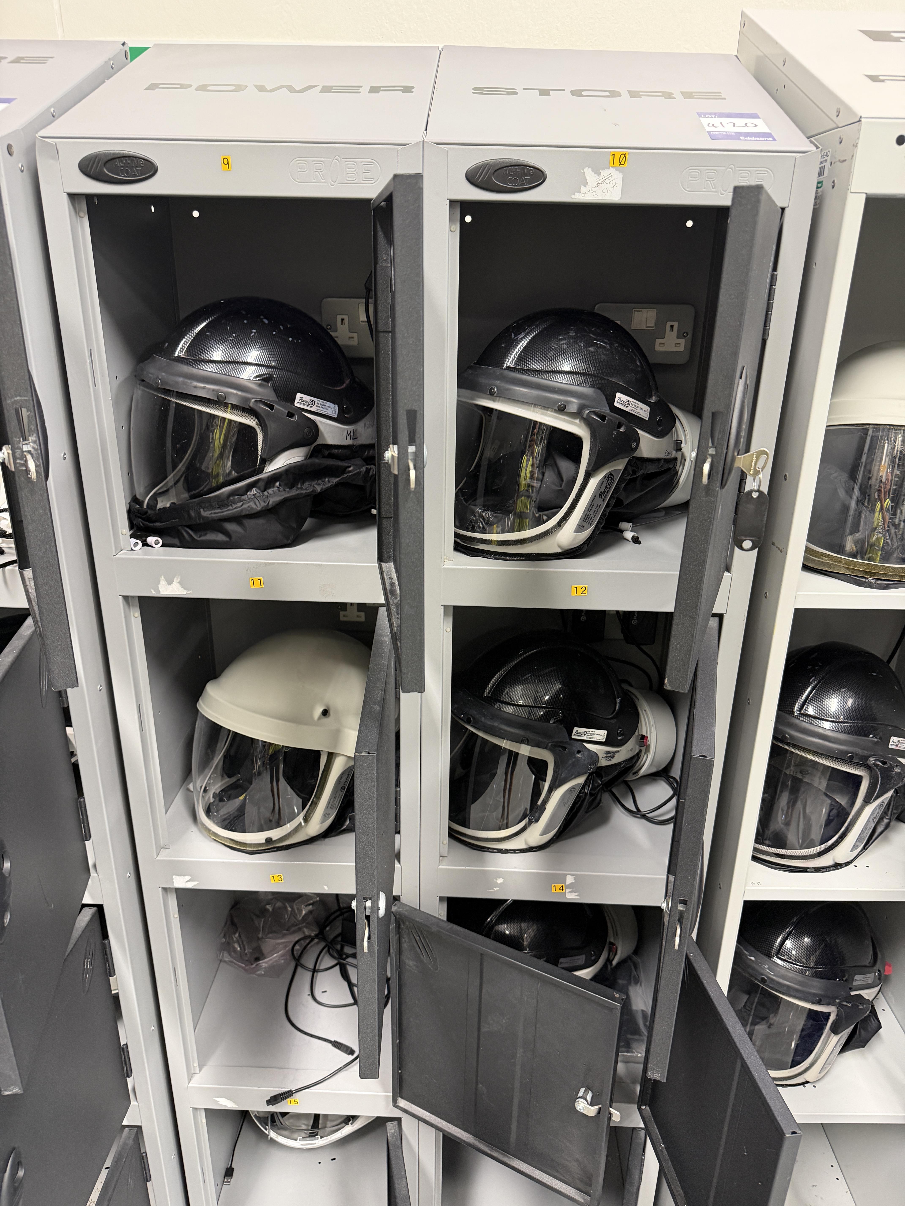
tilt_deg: -22.7
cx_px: 452
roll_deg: -2.1
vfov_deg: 71.6
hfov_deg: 56.8
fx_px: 837
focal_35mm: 24
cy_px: 603
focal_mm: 6.76
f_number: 1.78
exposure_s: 1/50
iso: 320
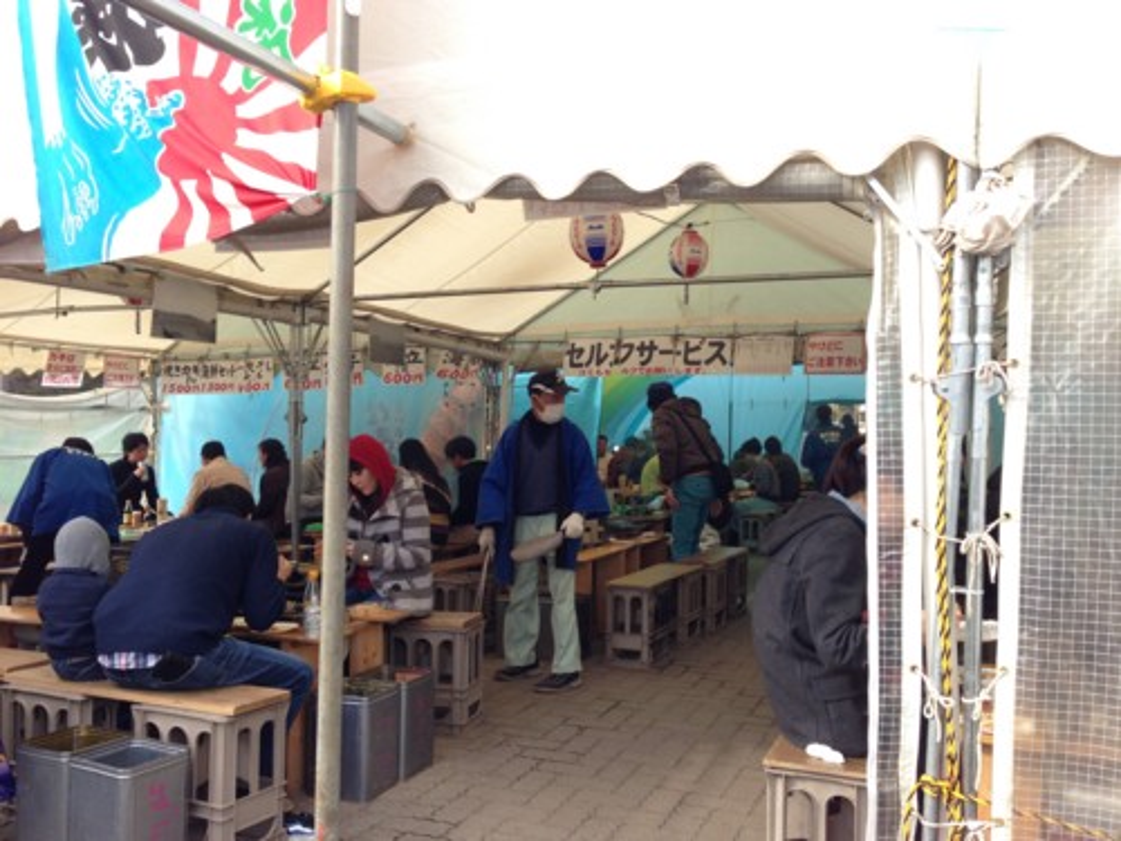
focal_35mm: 33
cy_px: 420
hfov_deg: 55.4
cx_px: 560
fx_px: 1069
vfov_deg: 42.9
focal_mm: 4.12
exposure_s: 1/341
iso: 50
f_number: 2.4
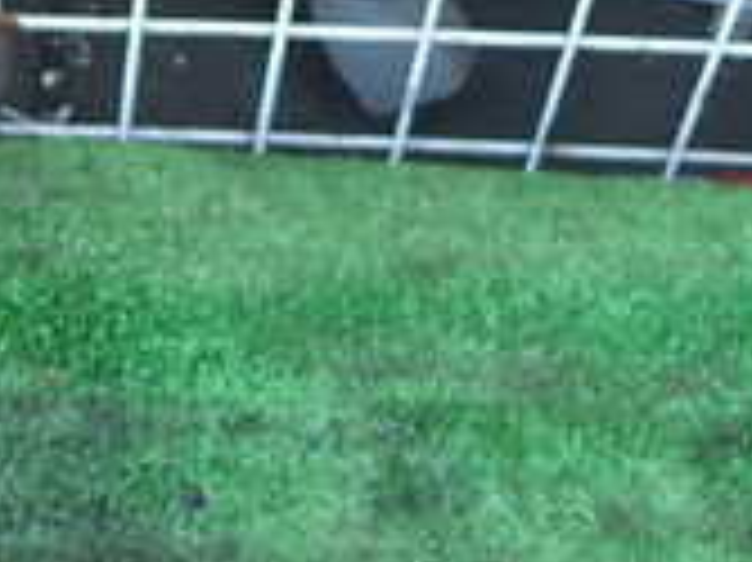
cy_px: 859
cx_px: -72
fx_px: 2345
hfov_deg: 17.6
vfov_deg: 12.9
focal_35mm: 108
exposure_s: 1/60
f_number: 2.3
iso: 160
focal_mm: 5.4
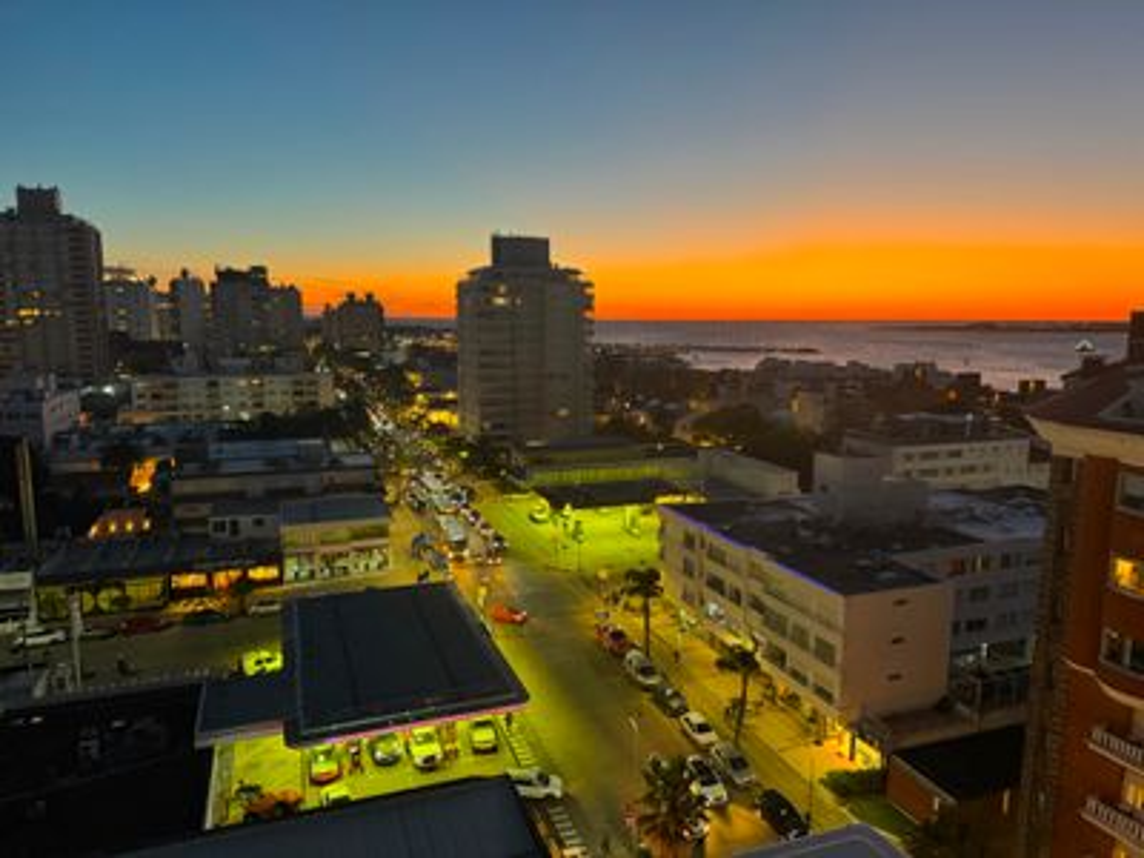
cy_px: 429
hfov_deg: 71.6
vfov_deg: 56.8
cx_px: 572
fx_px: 793
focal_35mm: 24
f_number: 1.78
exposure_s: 1/50
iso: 400
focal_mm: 6.86
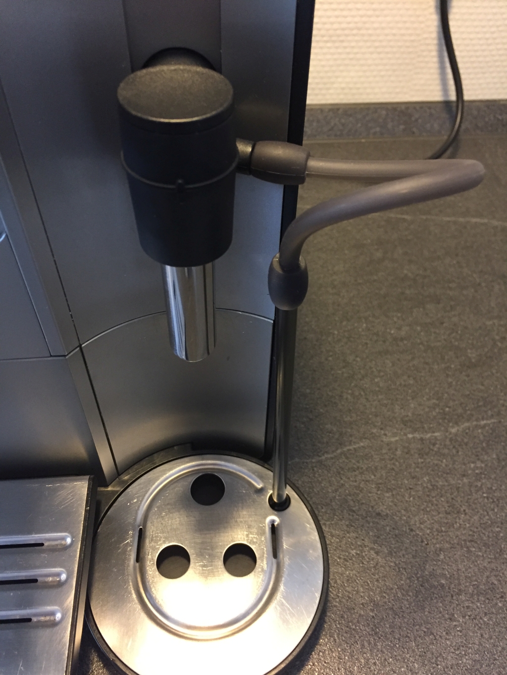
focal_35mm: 29
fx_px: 566
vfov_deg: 61.7
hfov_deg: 48.2
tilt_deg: -47.5
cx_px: 254
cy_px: 338
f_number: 2.2
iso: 250
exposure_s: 1/33
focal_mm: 4.15
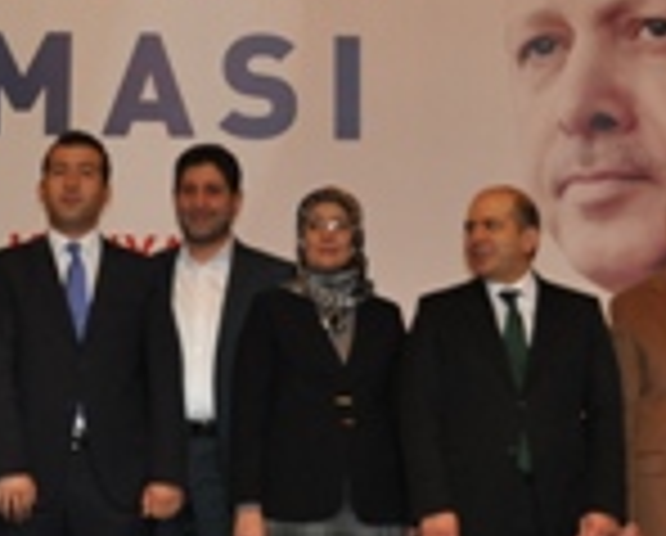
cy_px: 315
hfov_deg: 18.6
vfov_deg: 15.1
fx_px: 2015
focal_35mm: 102
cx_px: 135
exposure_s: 1/60
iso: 800
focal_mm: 24
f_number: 4
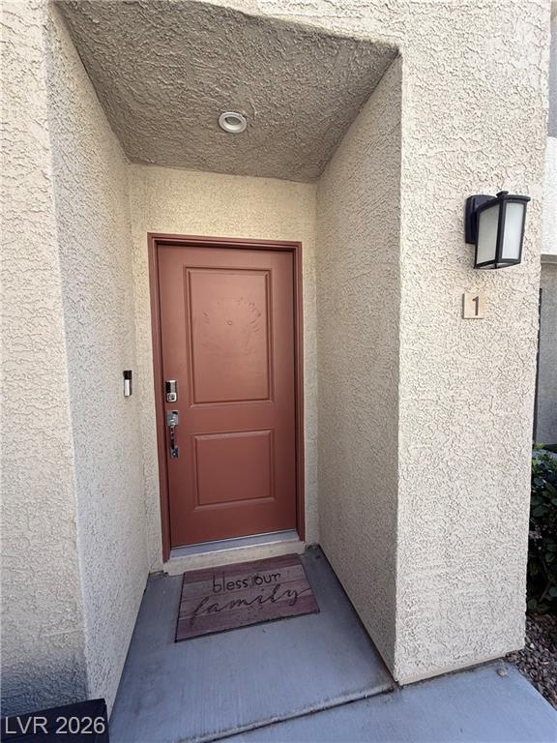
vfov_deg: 102.1
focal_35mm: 14
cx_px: 278
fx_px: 300
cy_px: 372
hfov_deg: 85.7
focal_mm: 2.22
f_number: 2.2
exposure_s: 1/157
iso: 50
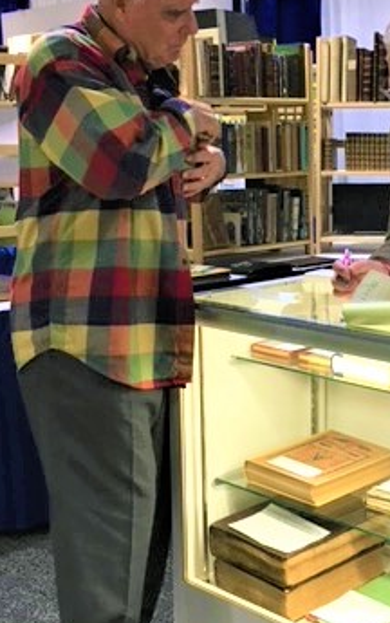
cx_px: 334
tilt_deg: -7.8
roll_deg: +1.8
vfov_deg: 35.7
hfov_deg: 22.3
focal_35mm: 57
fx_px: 968
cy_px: 302
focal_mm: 4.15
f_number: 2.2
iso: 40
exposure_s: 1/30
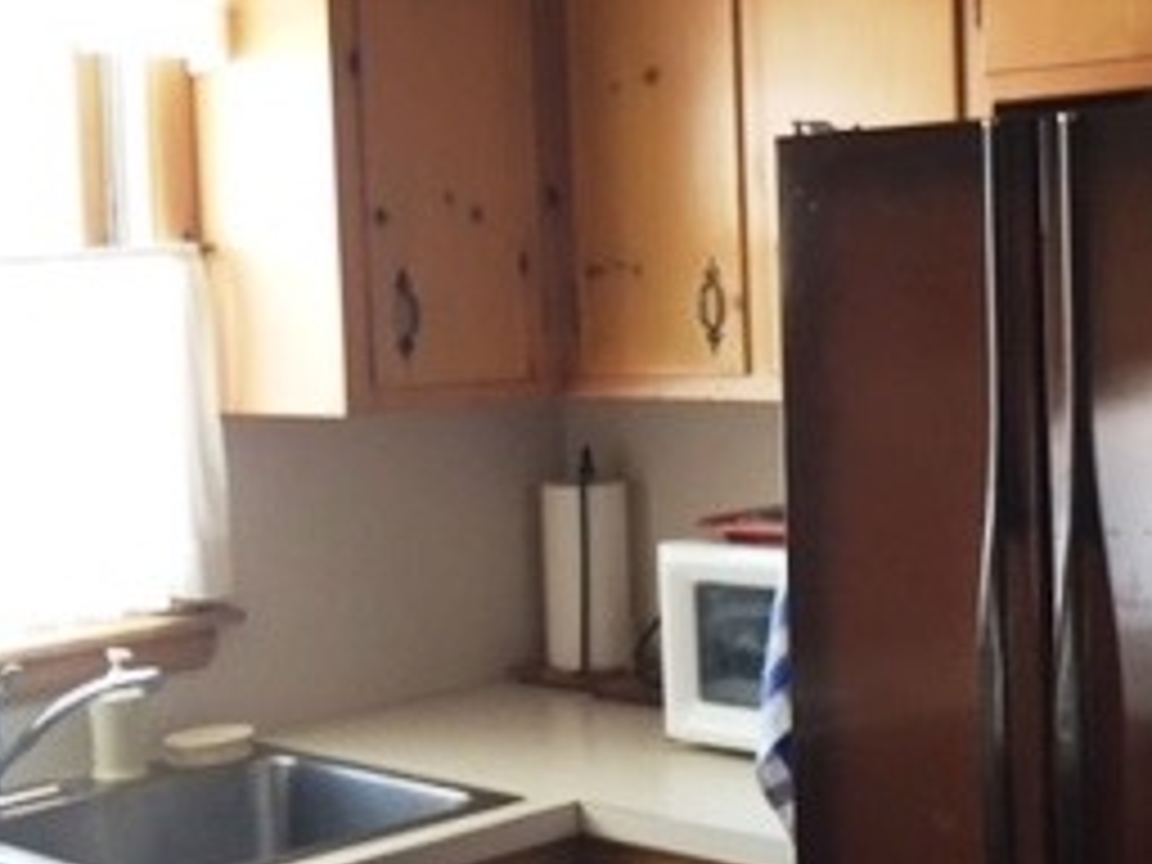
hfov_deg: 28.6
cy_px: 400
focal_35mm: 68
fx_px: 2263
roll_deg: +1.1
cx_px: 585
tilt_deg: -3.1
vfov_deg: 21.6
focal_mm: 4.15
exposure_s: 1/30
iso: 50
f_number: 2.2
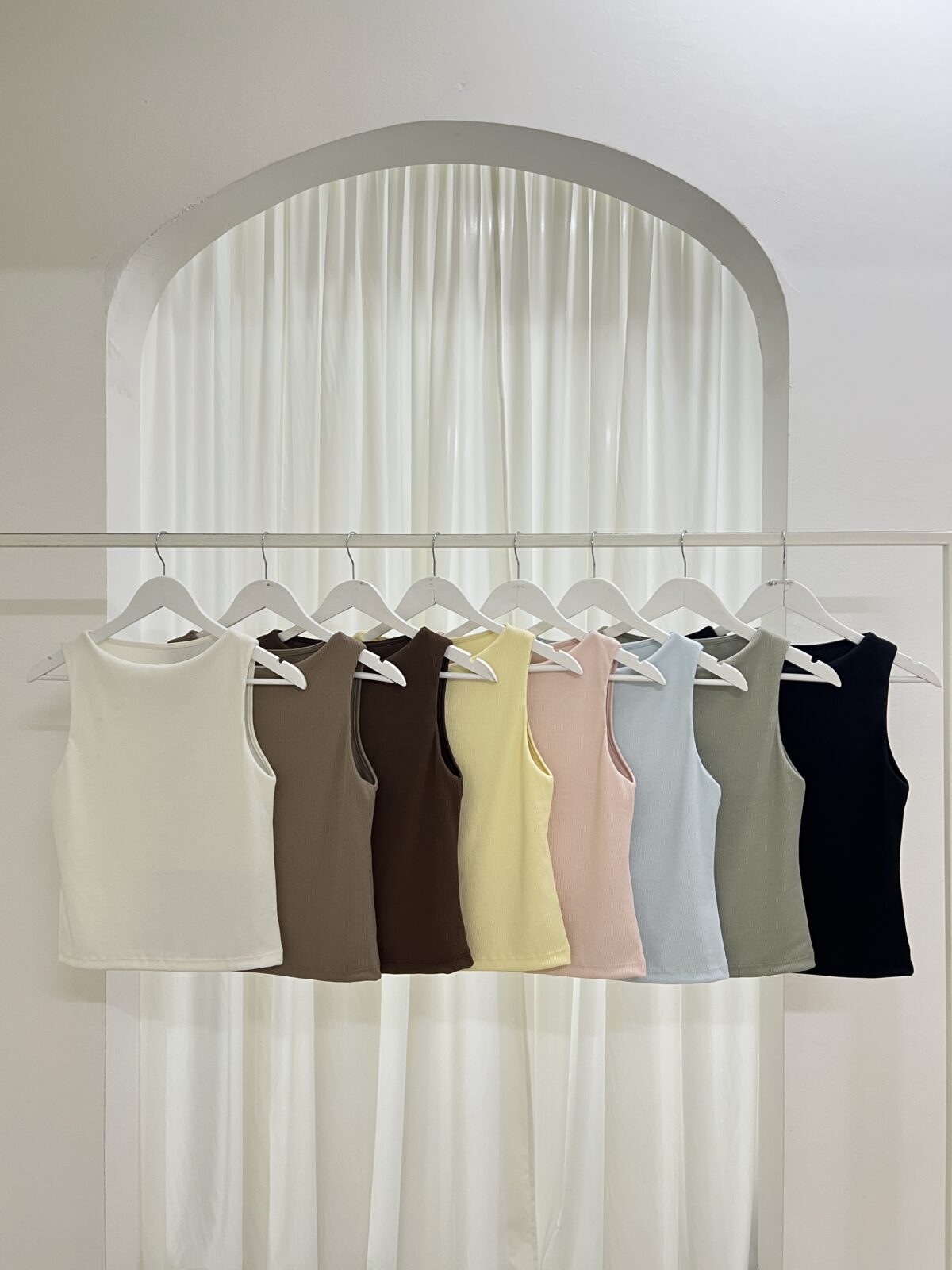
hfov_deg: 53.1
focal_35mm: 26
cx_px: 476
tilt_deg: +0.0
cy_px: 635
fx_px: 953
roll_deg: +0.5
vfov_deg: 67.3
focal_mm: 5.7
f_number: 1.5
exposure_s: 1/50
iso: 125
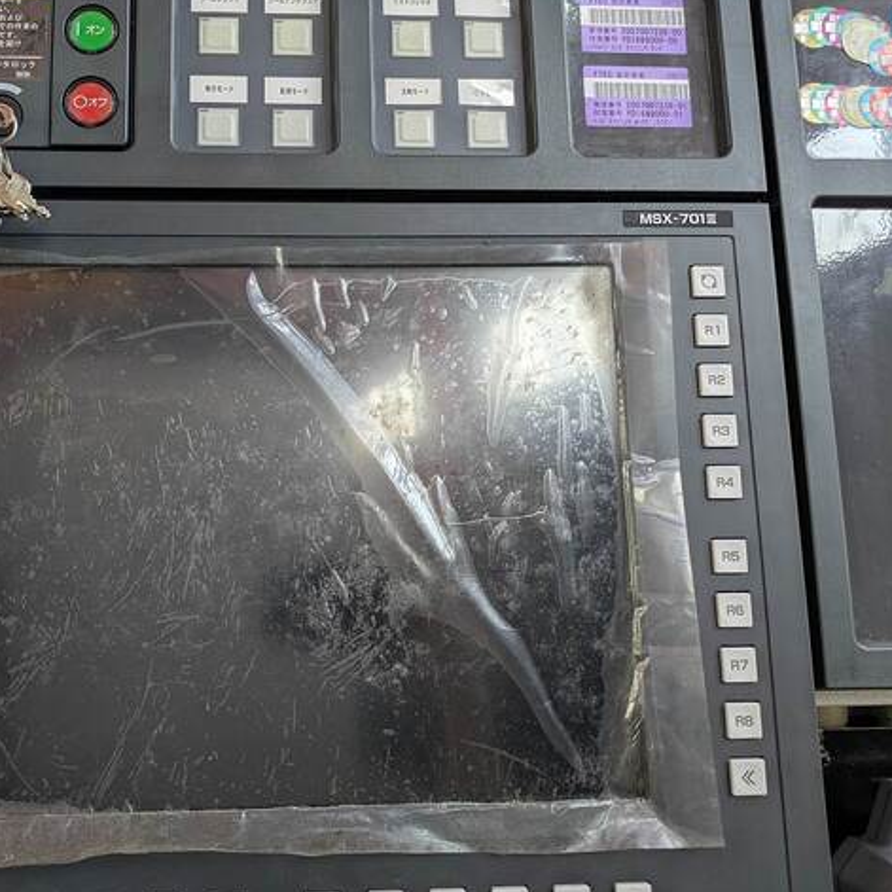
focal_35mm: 30
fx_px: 875
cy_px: 445
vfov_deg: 54.0
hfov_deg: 53.3
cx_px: 324
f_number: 1.89
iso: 176
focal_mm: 5.43
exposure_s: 1/120
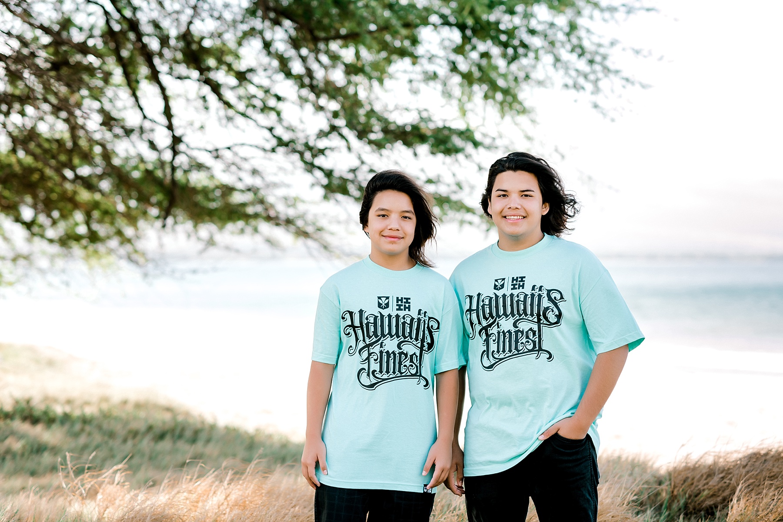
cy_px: 261
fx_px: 1849
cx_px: 392
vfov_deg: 16.1
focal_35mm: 85
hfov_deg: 23.9
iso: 200
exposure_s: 1/500
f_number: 2.8
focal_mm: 85
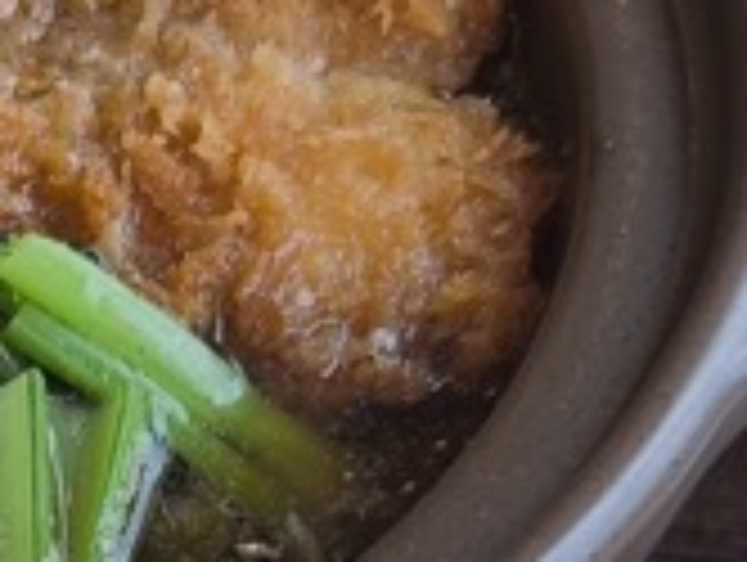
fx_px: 3587
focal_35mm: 166
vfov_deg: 8.7
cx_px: -225
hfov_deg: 11.6
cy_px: 926
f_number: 1.6
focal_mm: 6.57
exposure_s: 1/280
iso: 50
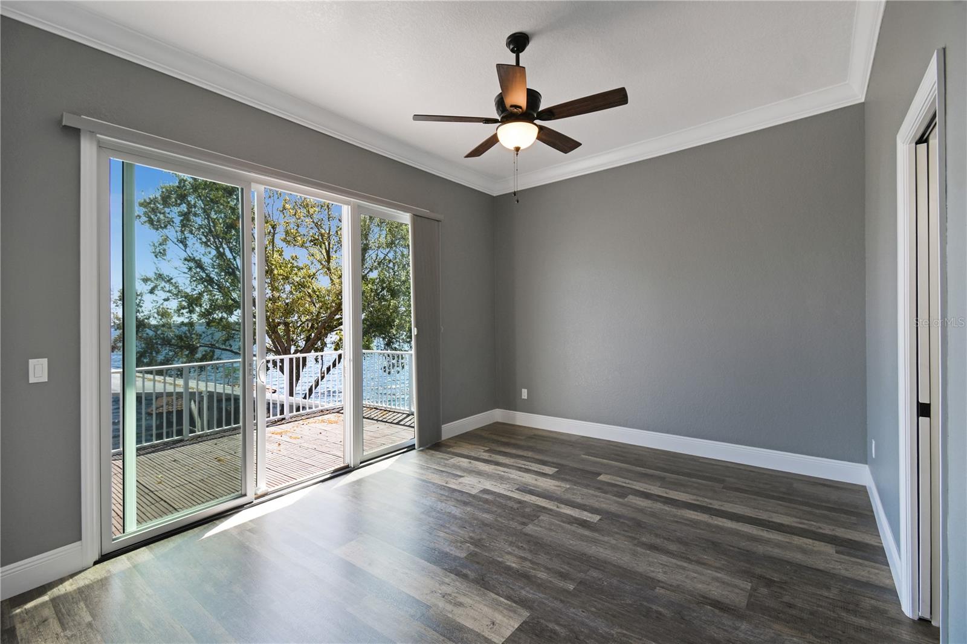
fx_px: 403
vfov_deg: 77.3
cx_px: 484
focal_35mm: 15
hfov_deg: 100.4
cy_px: 322
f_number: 7.1
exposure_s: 1/80
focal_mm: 10
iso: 100
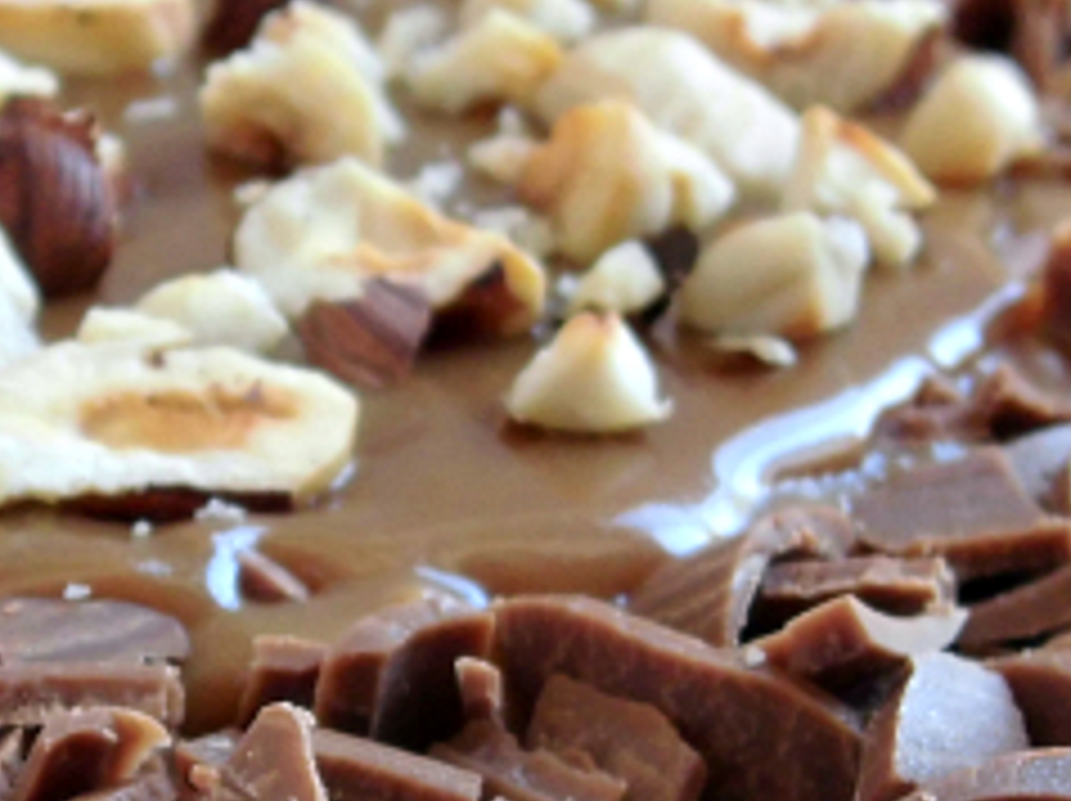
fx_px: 4884
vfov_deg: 9.4
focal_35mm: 158
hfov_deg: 12.5
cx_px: 310
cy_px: 630
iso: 100
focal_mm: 8.3
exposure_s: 1/60
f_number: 3.4
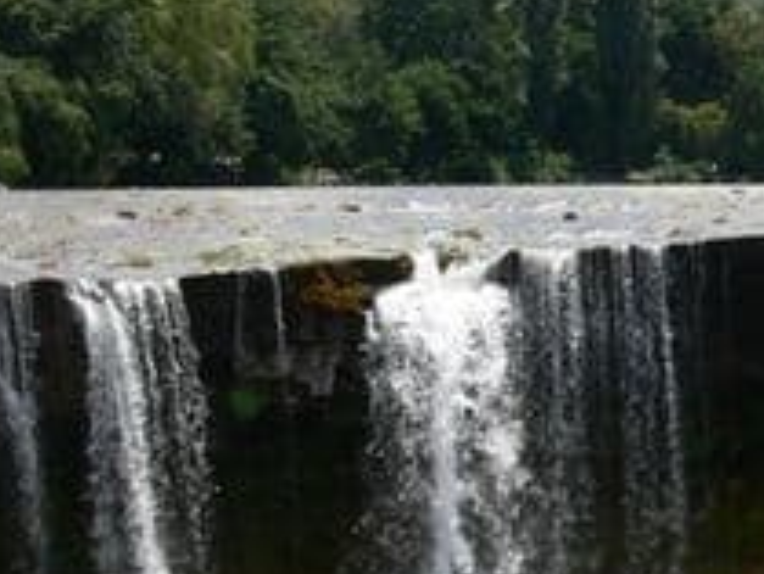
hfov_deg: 13.9
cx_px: 1093
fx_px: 2959
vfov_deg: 11.0
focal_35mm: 134
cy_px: 552
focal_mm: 7.4
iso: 80
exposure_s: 1/250
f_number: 5.6
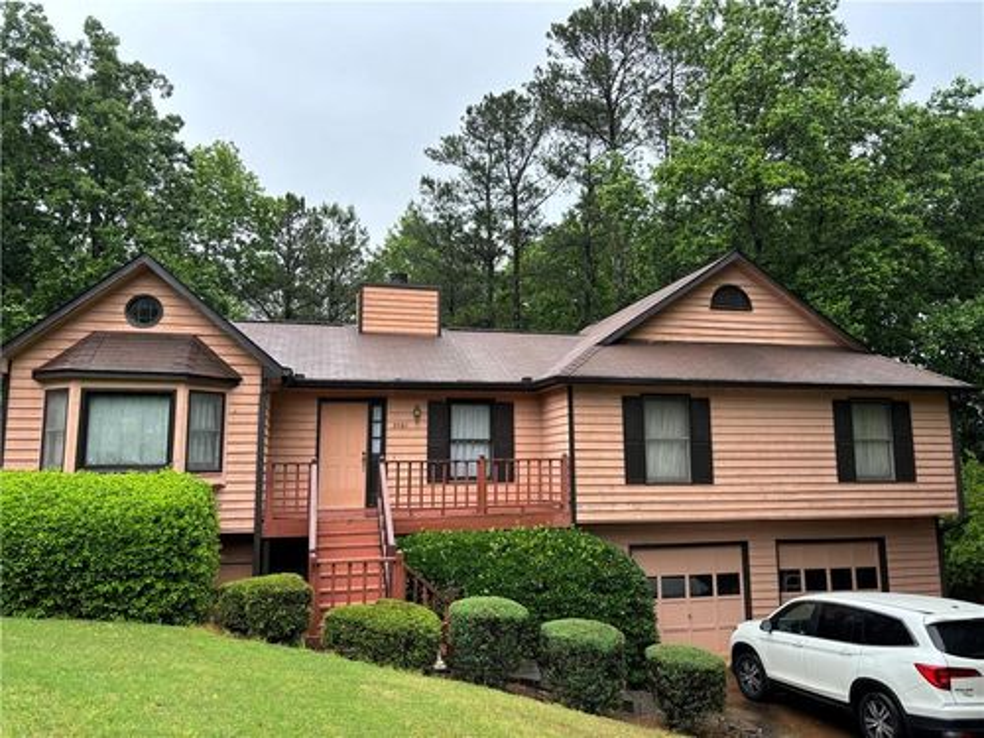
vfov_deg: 53.1
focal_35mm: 26
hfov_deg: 67.3
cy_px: 369
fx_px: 739
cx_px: 492
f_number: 1.6
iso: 40
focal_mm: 5.96
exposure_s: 1/157
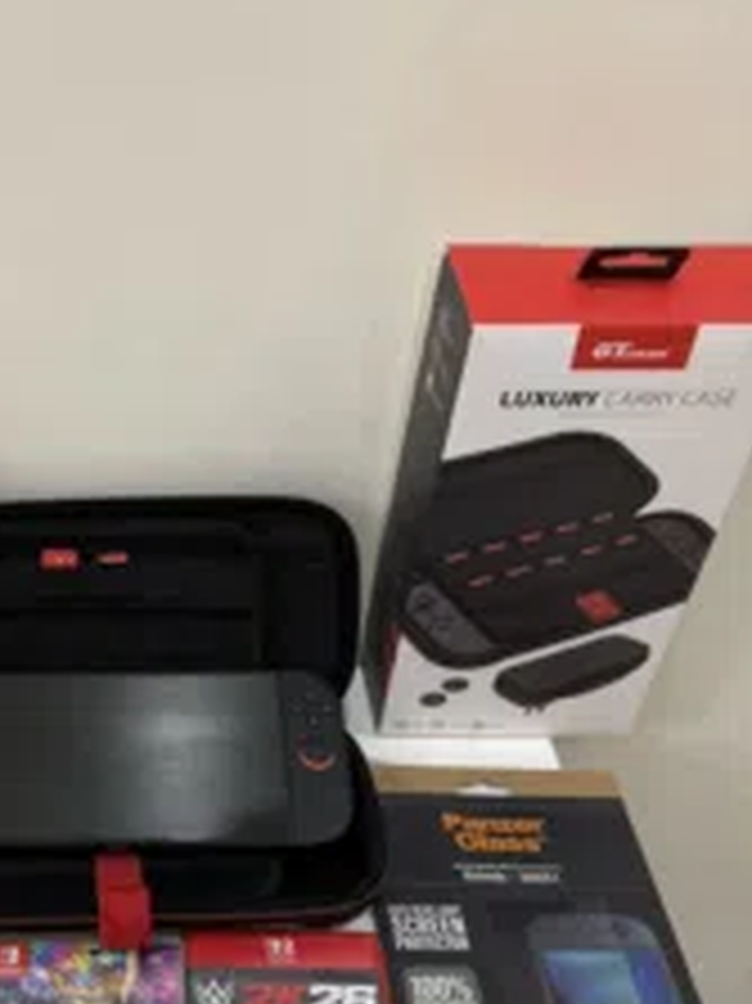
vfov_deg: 43.8
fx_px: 1247
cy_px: 554
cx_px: 81
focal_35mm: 43
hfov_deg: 32.0
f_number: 1.78
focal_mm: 6.76
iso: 160
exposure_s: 1/60
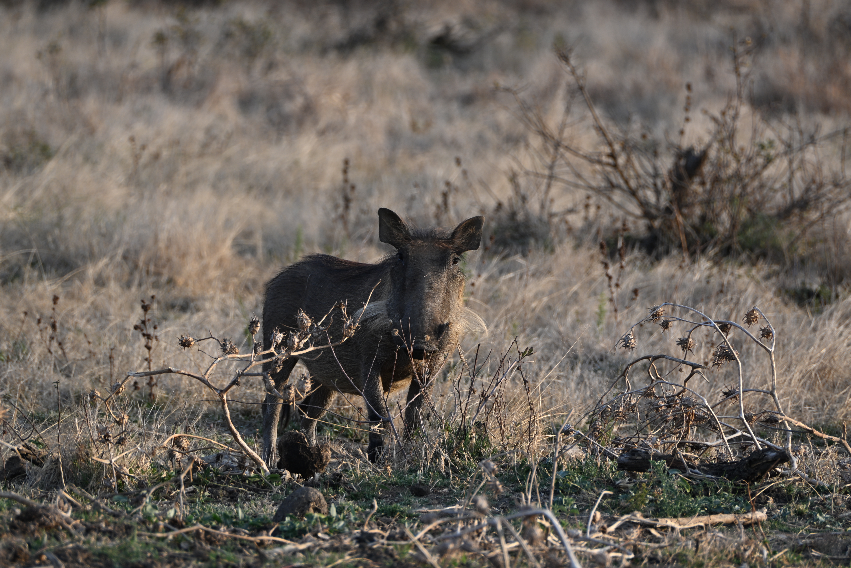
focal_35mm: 600
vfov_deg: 2.3
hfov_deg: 3.4
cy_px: 284
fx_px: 14182
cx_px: 426
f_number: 8
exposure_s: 1/40
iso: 100
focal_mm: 400
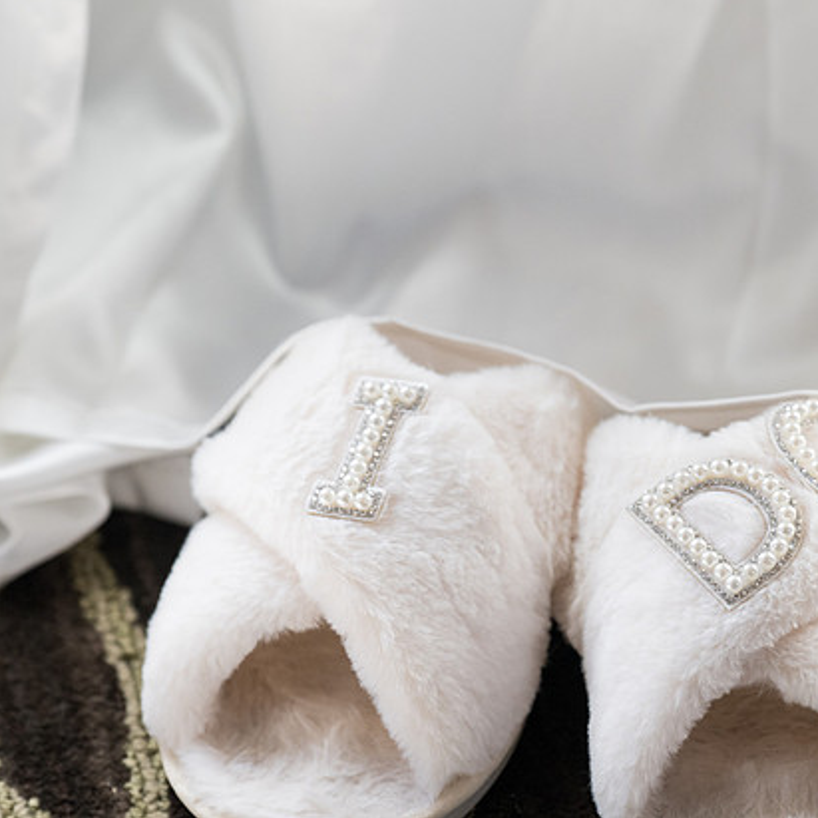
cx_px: 457
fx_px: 6069
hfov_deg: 7.7
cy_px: 386
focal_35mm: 227
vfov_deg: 7.7
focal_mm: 150
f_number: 4
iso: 1000
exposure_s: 1/320
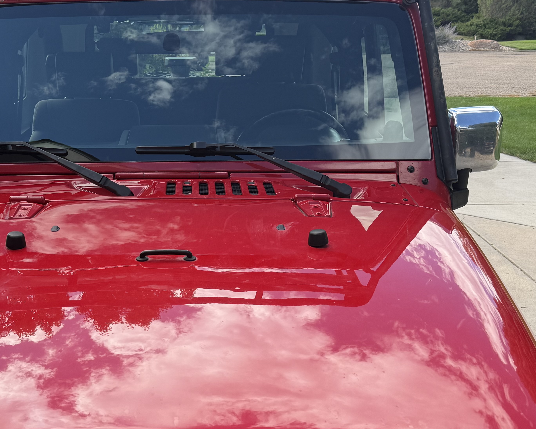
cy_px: 265
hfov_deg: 37.7
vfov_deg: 30.7
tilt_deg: -16.9
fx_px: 777
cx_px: 183
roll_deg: +0.3
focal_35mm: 49
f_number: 1.78
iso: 80
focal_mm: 6.76
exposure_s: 1/931
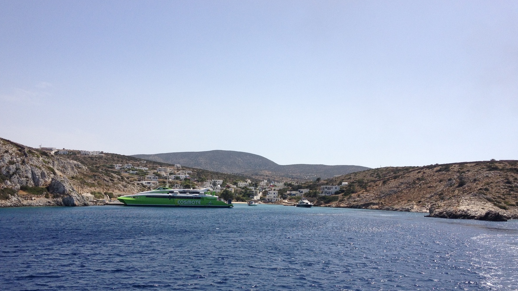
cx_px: 259
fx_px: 536
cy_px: 185
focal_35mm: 39
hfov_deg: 51.6
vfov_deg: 30.3
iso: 50
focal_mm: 4.28
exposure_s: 1/2304
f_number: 2.4
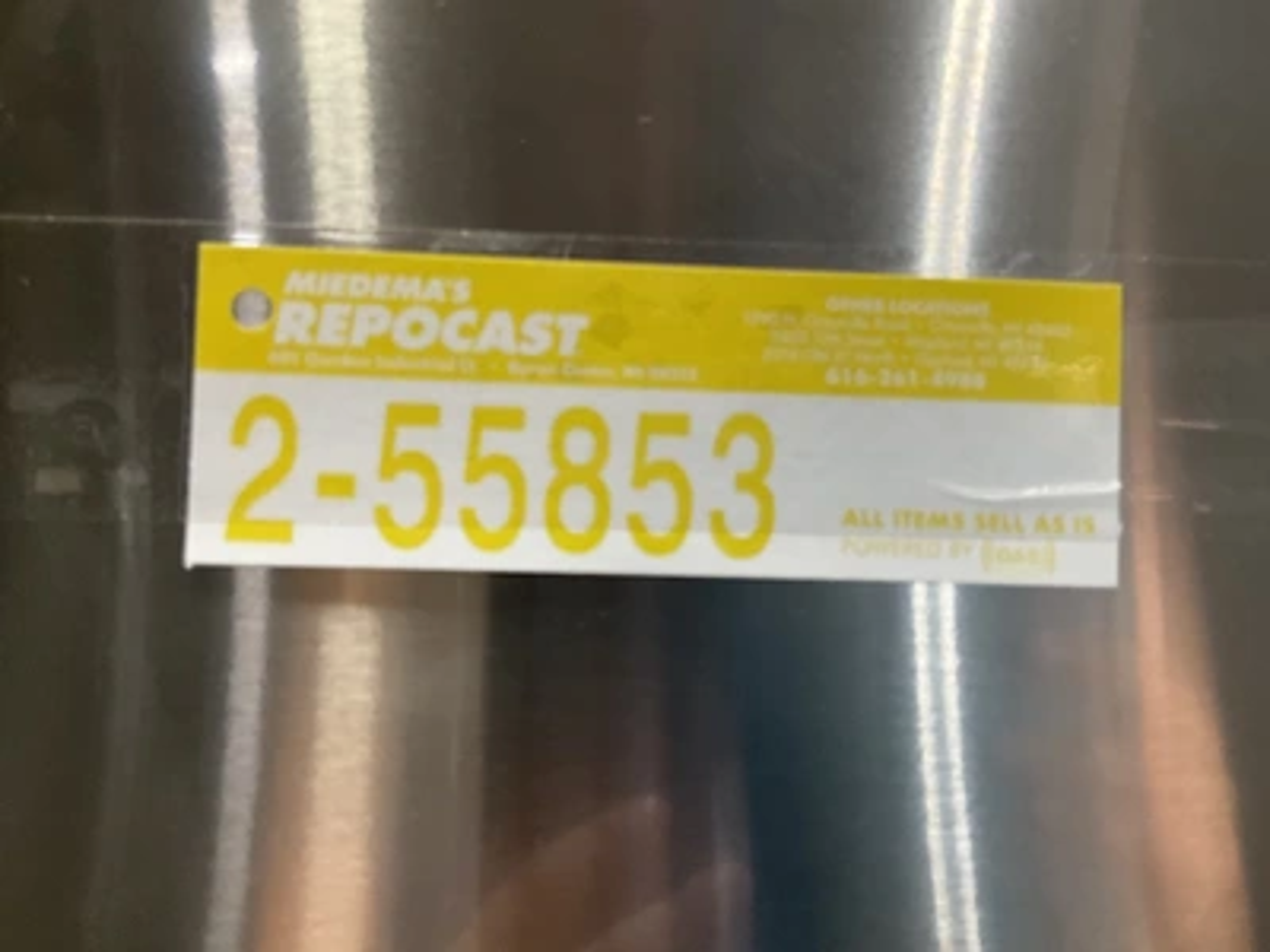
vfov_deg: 48.2
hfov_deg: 61.7
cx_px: 635
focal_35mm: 29
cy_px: 476
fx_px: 1064
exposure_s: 1/60
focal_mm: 3
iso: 100
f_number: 1.8
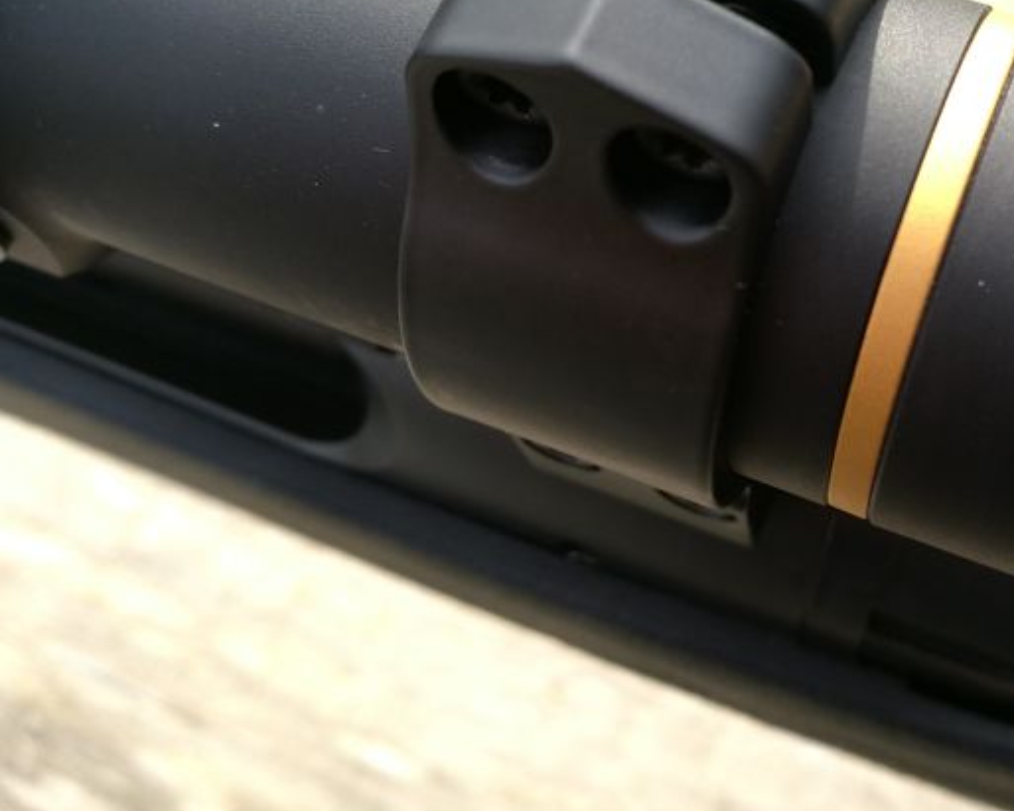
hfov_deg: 43.7
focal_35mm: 41
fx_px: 1230
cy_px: 290
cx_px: 726
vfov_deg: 36.2
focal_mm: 4.5
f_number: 2.2
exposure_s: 1/164
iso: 50
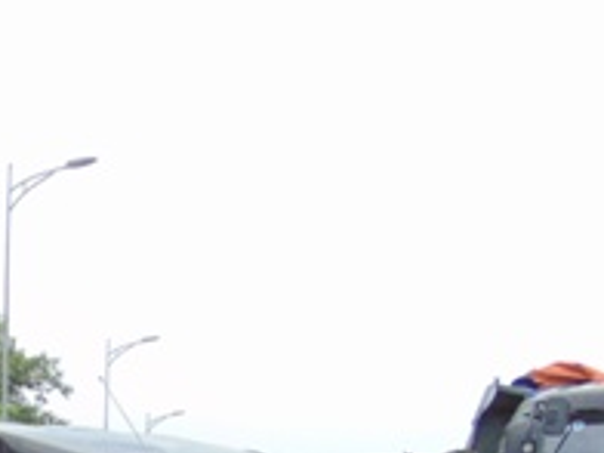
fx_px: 1535
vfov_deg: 15.2
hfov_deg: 20.2
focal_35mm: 88
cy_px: 724
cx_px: -203
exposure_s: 1/400
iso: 80
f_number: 3
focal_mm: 4.9
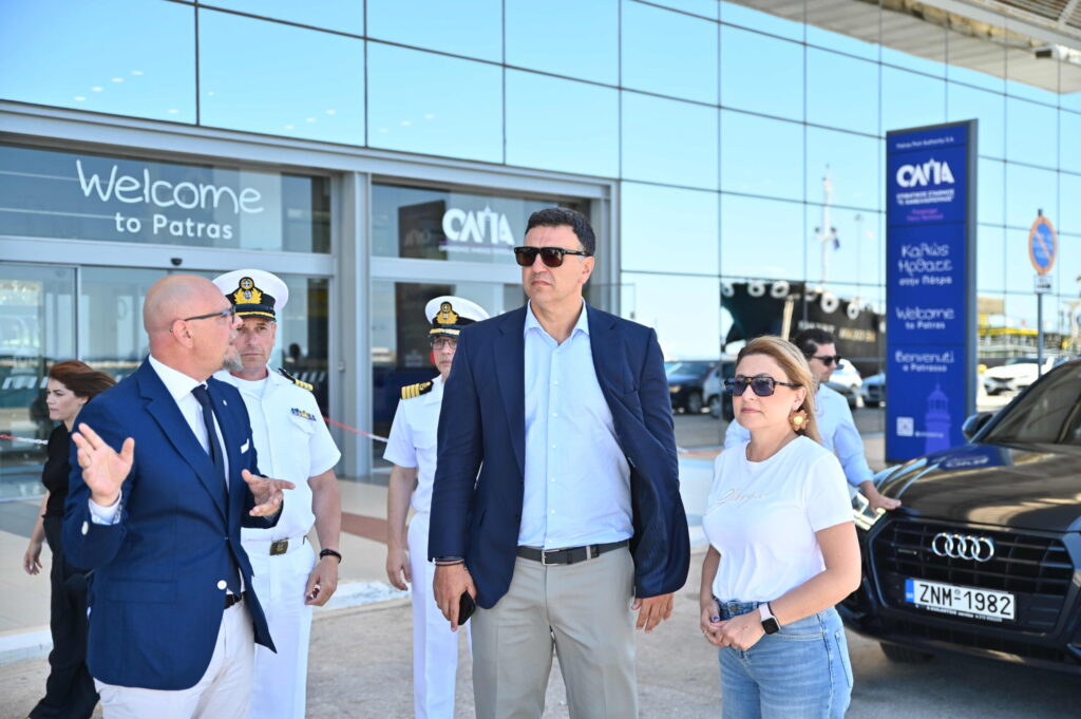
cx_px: 540
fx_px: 1350
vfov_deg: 29.8
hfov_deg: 43.6
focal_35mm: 45
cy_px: 360
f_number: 2.8
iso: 640
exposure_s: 1/2500
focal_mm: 45
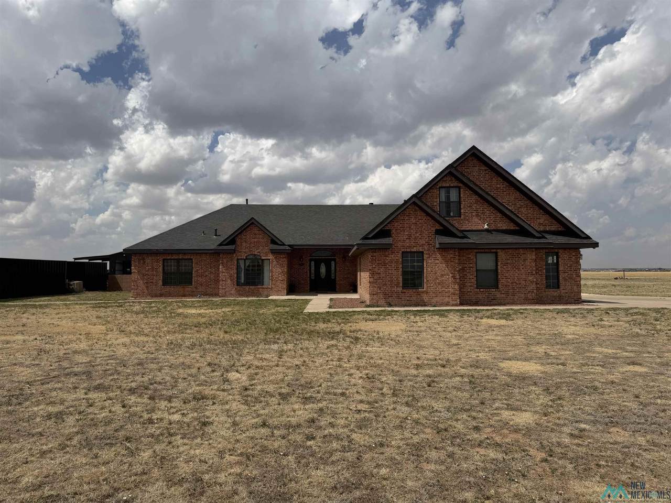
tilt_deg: +3.4
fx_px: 465
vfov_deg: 56.8
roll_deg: +0.1
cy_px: 252
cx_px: 336
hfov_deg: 71.6
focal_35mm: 24
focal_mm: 6.76
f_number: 1.78
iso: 80
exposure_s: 1/10309
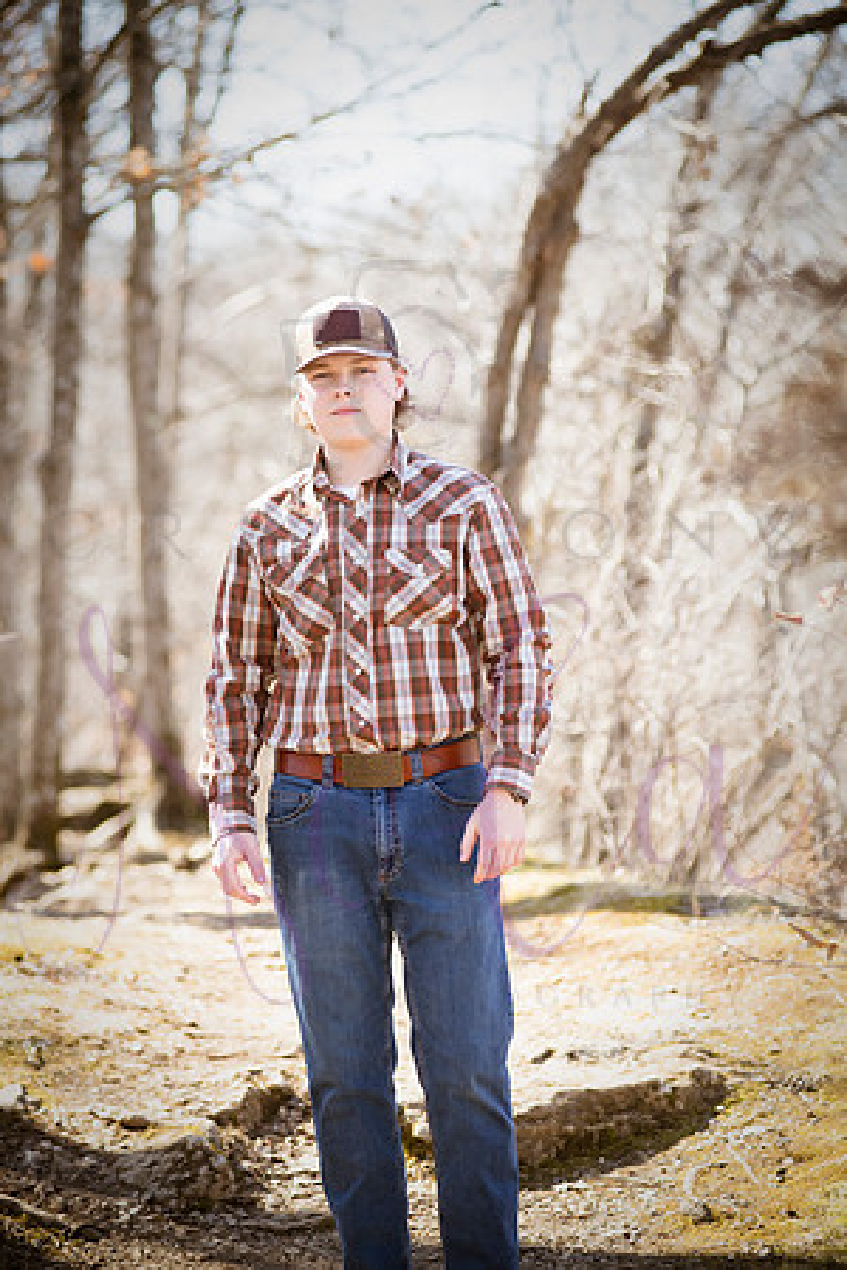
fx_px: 4411
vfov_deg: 16.4
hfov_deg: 11.0
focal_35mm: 125
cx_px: 424
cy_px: 635
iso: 800
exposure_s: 1/1000
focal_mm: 125
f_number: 3.5
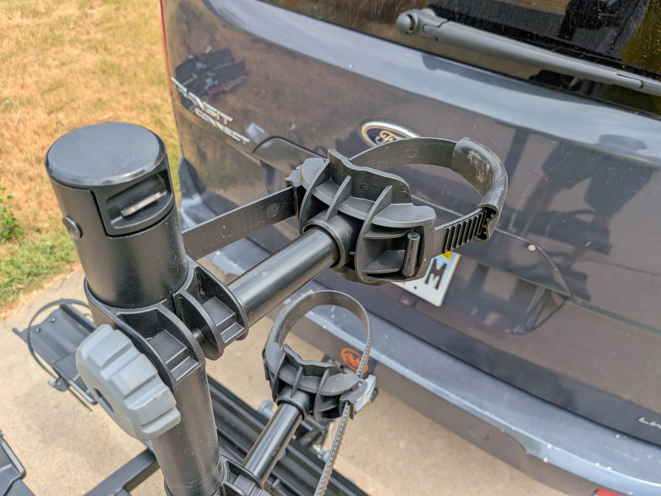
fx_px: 458
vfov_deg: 56.8
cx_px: 330
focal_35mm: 24
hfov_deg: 71.6
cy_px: 248
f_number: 1.7
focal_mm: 4.53
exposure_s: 1/685
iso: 29
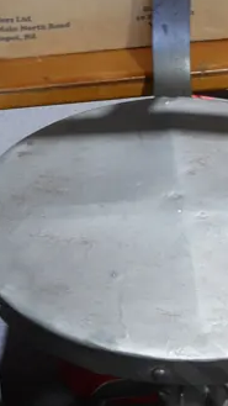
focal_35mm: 95
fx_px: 1021
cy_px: 233
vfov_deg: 22.4
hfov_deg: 12.2
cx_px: 338
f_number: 3.5
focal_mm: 14
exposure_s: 1/60
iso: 500
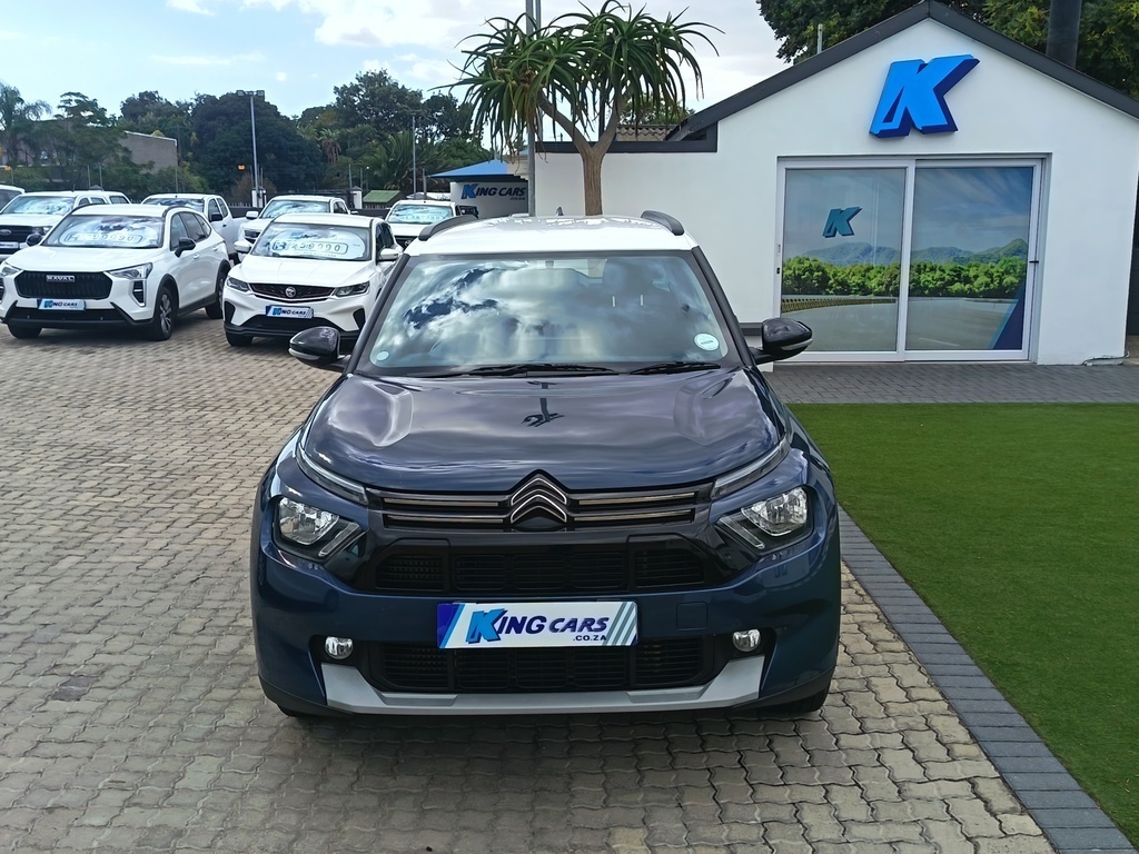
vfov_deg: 40.7
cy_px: 427
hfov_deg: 52.6
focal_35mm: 35
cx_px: 570
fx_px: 1152
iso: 100
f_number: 1.75
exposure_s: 1/327
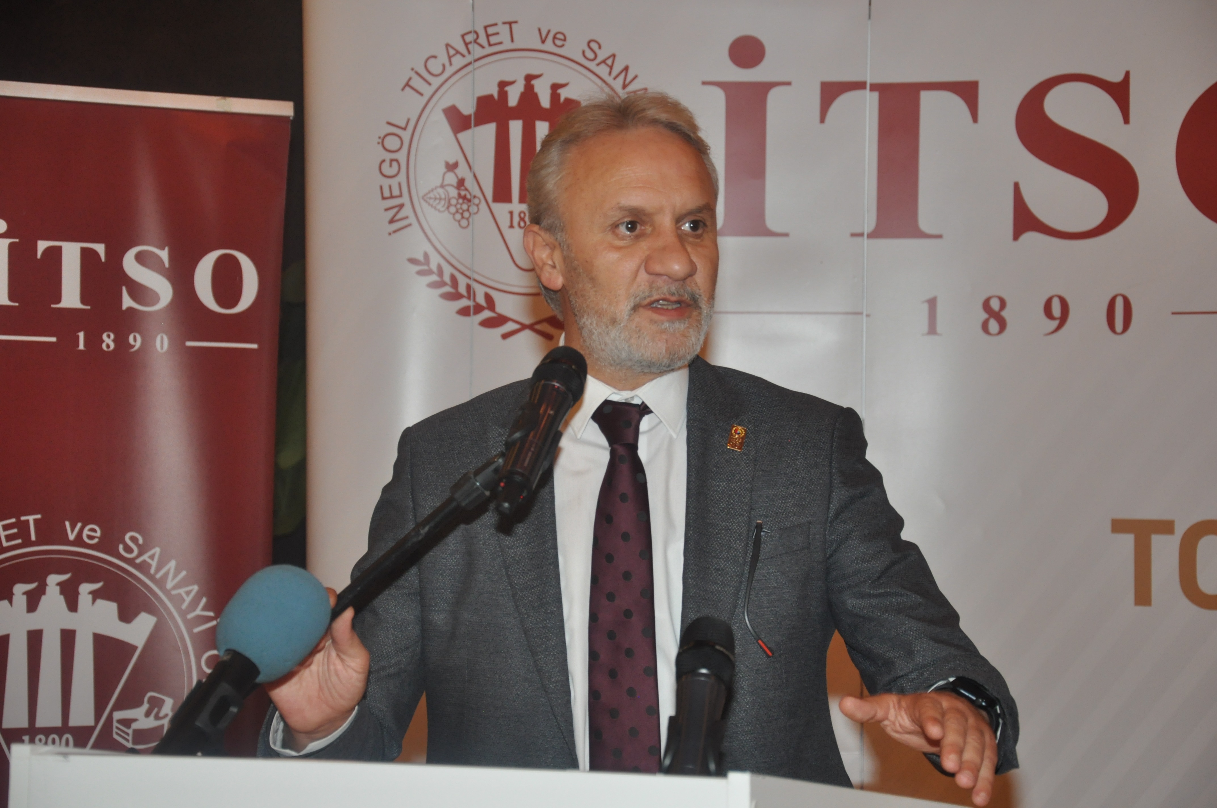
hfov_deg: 20.6
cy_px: 404
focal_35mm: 99
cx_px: 608
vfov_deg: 13.8
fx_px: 3343
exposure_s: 1/60
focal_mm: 66
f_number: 5.3
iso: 800
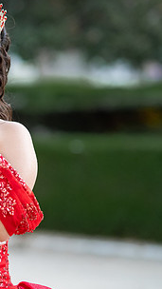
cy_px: 112
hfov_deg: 7.1
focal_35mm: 170
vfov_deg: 12.7
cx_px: -59
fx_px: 1298
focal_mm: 85
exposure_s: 1/125
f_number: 1.8
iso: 1600
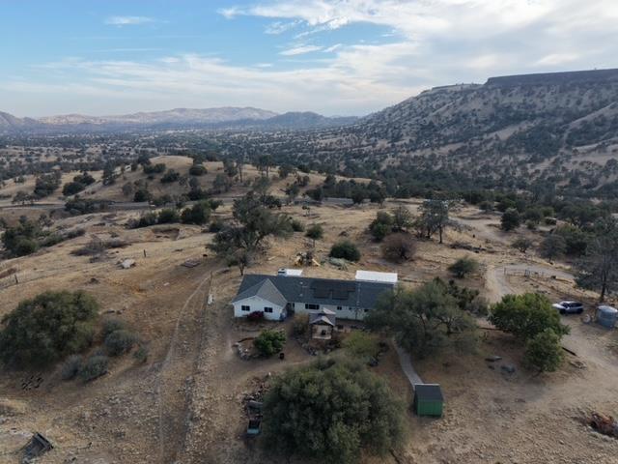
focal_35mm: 24
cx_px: 309
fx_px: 428
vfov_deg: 56.8
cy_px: 232
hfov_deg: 71.6
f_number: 1.8
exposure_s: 1/800
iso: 100
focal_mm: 8.67
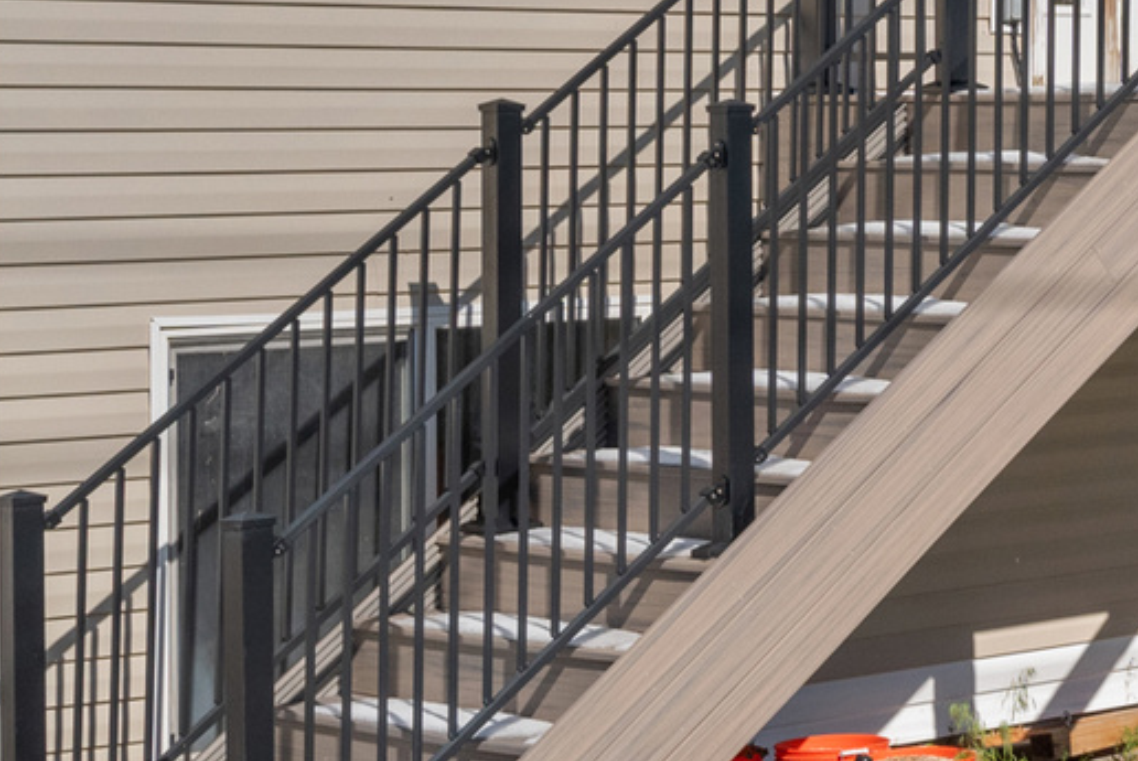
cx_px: 2033
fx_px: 3765
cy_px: 98
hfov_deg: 15.0
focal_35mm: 119
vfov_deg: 11.5
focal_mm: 30
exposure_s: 1/640
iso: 800
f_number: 8
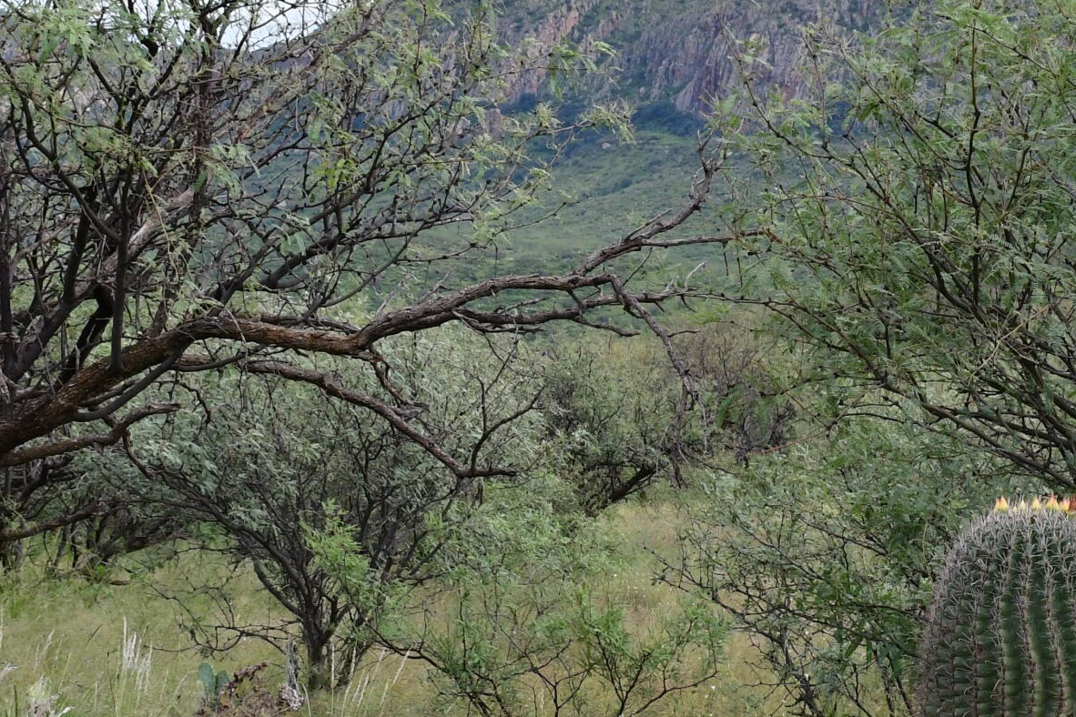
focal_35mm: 132
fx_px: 3945
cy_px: 448
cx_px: 686
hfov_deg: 15.5
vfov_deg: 10.4
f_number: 10
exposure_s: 1/320
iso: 800
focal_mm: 35
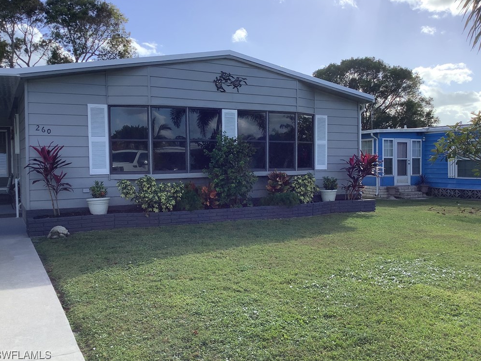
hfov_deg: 56.8
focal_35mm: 32
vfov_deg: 44.2
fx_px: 445
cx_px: 240
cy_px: 179
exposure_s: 1/582
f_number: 2.4
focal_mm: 3.3
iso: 25
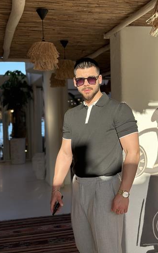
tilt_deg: -2.2
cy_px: 127
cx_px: 92
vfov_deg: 38.9
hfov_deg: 24.8
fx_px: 358
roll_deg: +0.3
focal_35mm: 52
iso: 80
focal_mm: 6.86
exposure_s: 1/1565
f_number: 1.78
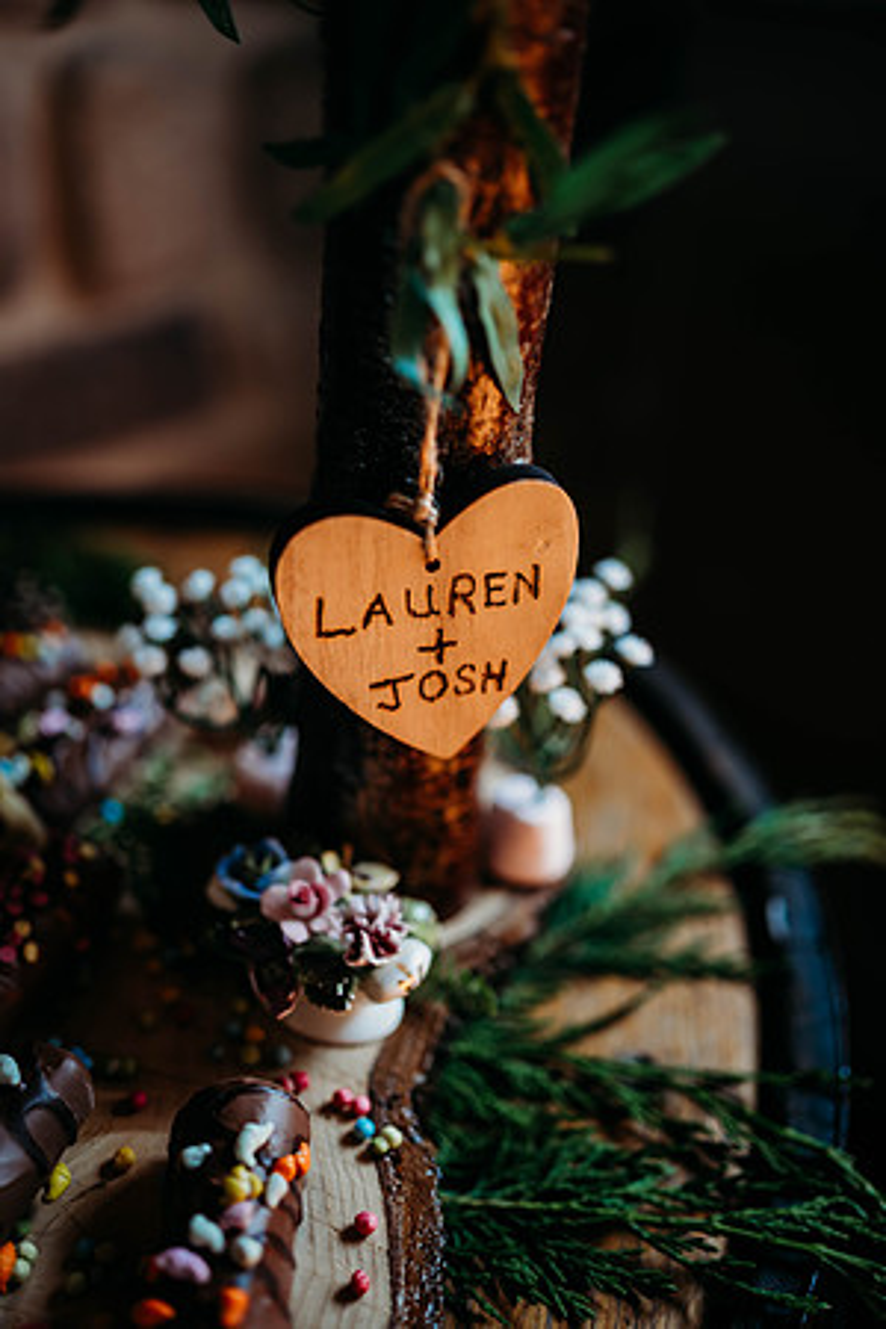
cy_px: 664
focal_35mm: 35
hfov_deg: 37.9
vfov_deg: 54.4
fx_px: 1292
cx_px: 443
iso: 220
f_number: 1.8
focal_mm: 35
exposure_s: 1/250
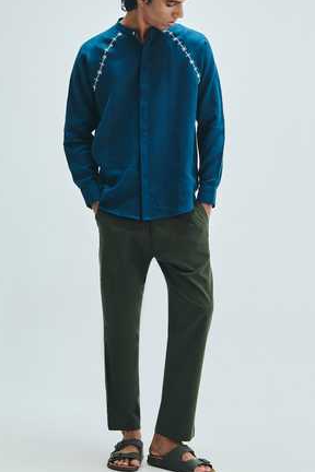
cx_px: 151
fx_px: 958
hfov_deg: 18.7
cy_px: 214
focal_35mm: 73
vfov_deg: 27.7
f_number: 8
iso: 400
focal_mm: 60
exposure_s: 1/125
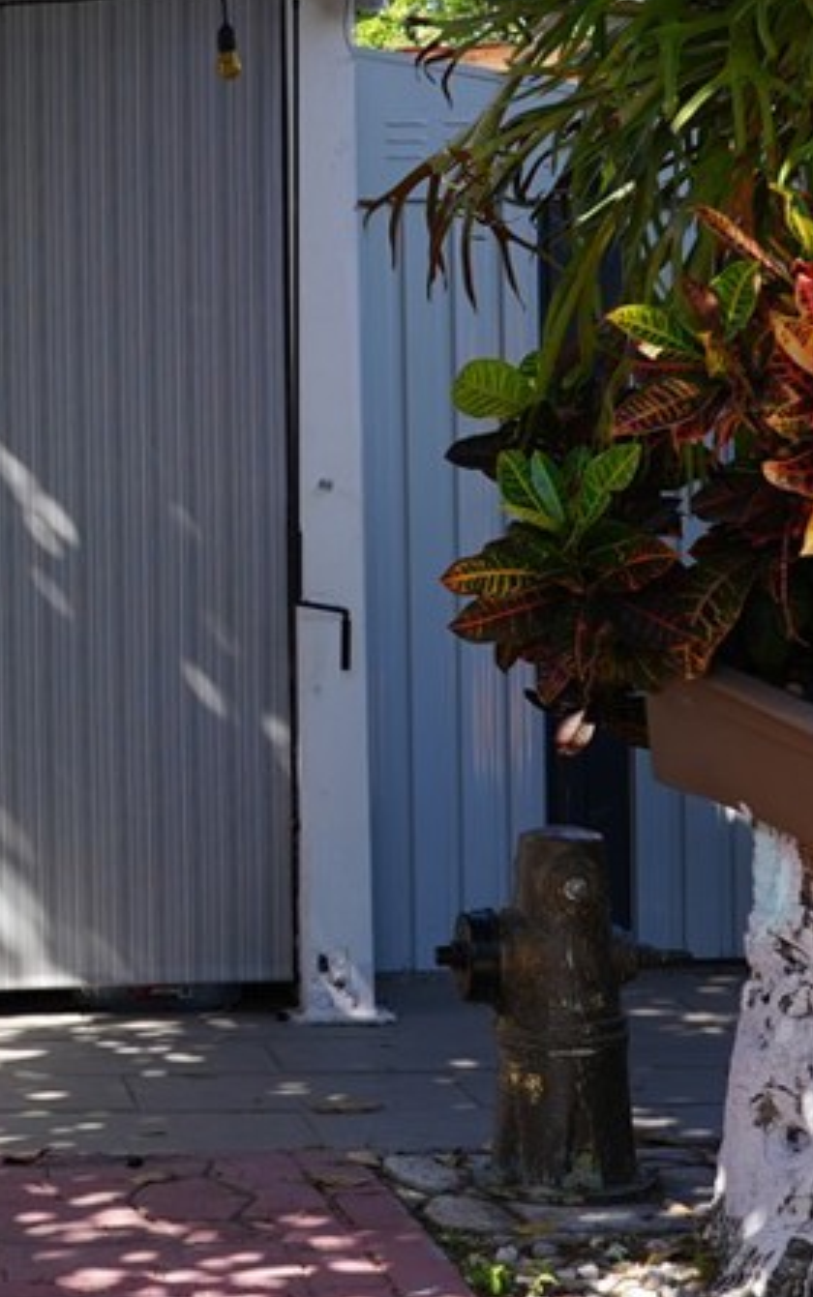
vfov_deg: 24.5
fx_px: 2973
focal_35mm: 84
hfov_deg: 14.9
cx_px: -224
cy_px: 393
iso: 80
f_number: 5.6
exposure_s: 1/80
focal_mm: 36
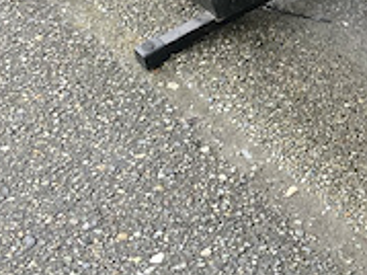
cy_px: -152
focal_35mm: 116
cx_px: 711
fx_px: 1229
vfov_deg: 12.1
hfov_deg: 14.4
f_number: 1.8
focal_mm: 4.25
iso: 40
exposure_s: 1/121
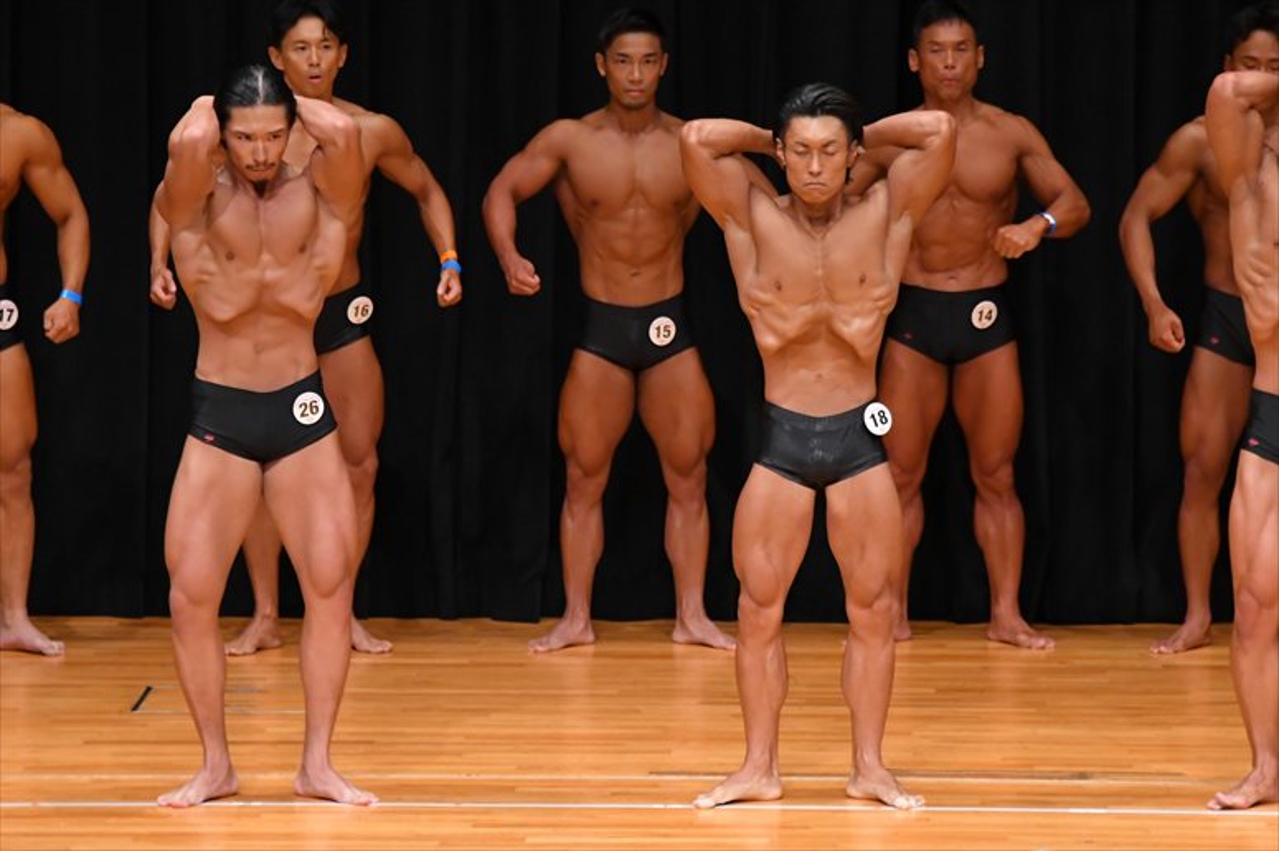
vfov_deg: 4.8
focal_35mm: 285
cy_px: 426
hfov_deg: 7.2
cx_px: 640
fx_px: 10121
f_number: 5.6
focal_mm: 190
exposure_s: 1/400
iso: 4000
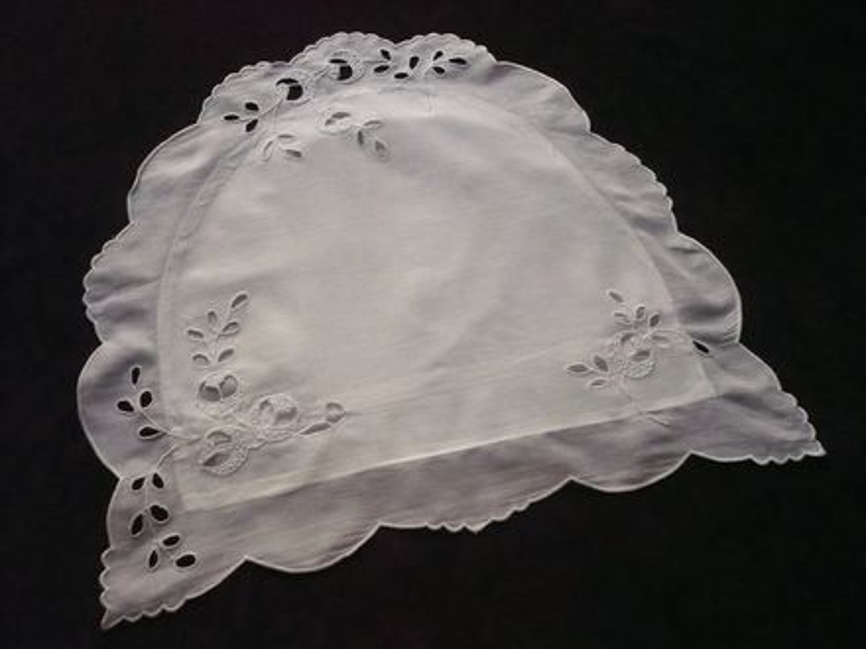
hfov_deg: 52.6
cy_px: 324
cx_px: 433
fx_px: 876
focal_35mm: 35
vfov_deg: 40.7
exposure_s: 1/500
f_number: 2.8
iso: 400
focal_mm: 5.8
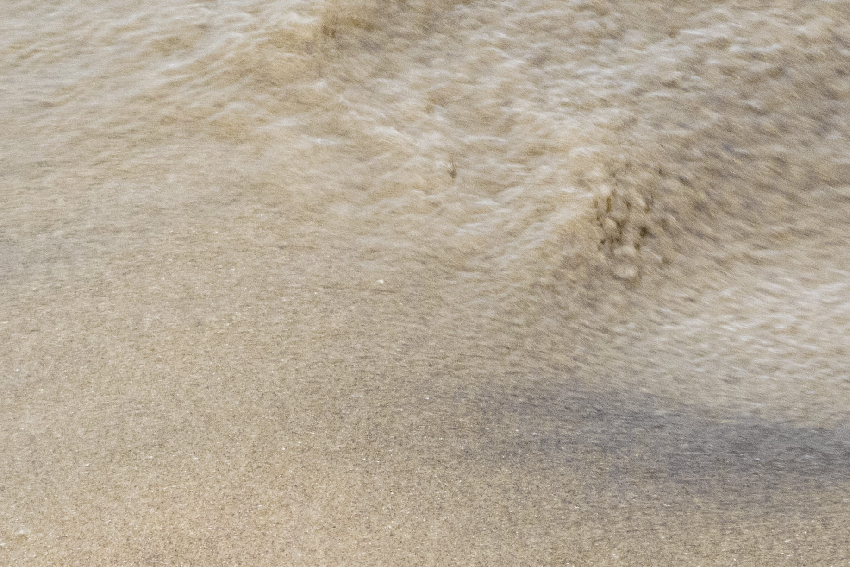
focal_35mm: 270
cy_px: -172
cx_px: 726
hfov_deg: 7.6
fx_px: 6366
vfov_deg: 5.1
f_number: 8
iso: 400
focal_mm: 55
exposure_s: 1/160
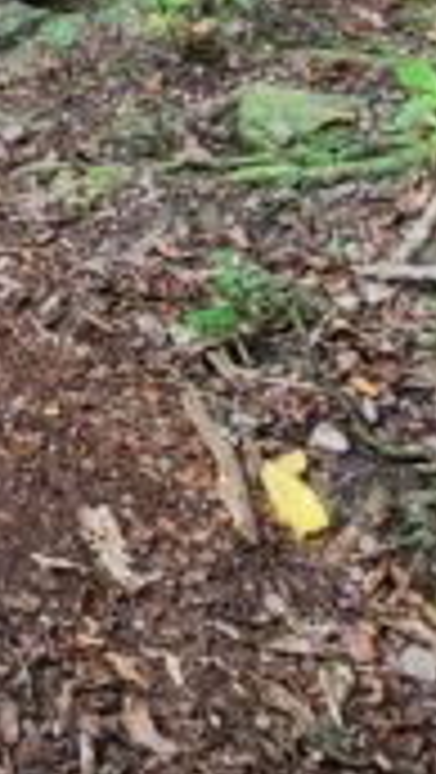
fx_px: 1354
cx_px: -485
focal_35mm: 66
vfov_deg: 28.1
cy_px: -140
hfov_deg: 14.5
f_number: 2.2
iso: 320
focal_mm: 2.2
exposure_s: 1/33
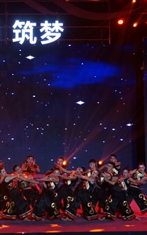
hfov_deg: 10.3
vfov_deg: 16.6
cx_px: 23
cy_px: 118
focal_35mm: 126
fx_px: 809
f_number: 4.5
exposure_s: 1/100
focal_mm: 55
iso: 2000
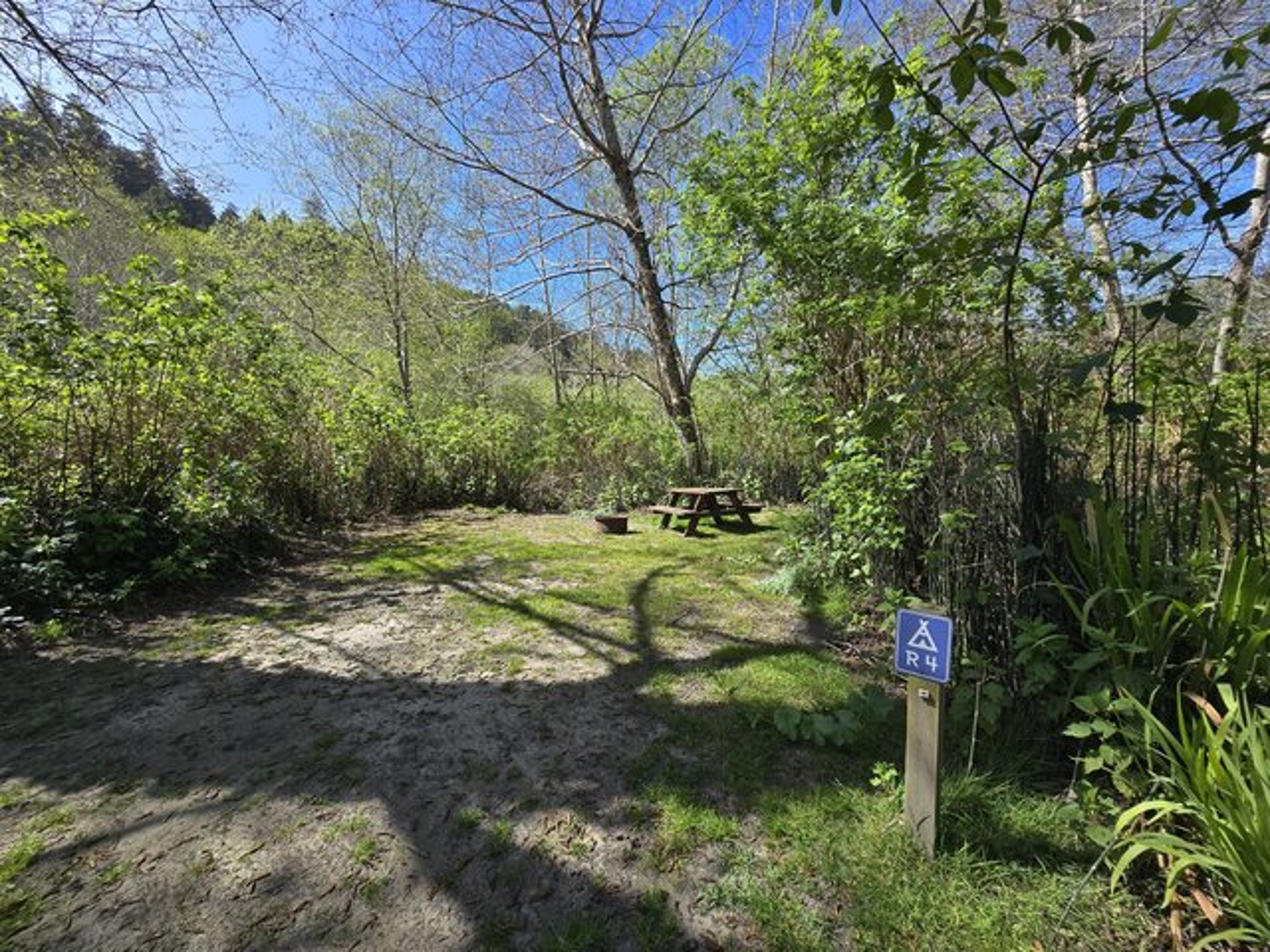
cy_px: 476
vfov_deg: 89.9
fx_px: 477
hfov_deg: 106.2
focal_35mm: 13
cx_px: 635
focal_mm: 2.2
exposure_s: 1/845
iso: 50
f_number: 2.2
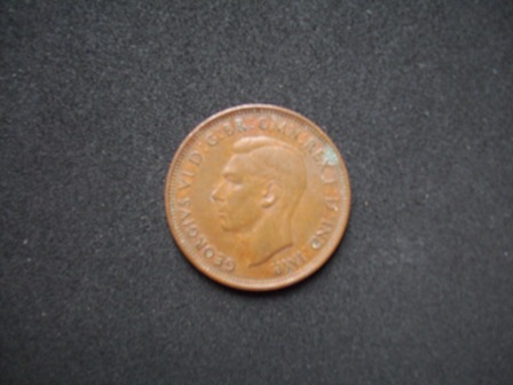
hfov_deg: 54.0
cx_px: 256
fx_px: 504
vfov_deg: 41.8
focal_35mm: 34
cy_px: 192
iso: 160
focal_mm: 5.7
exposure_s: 1/8
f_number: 2.9
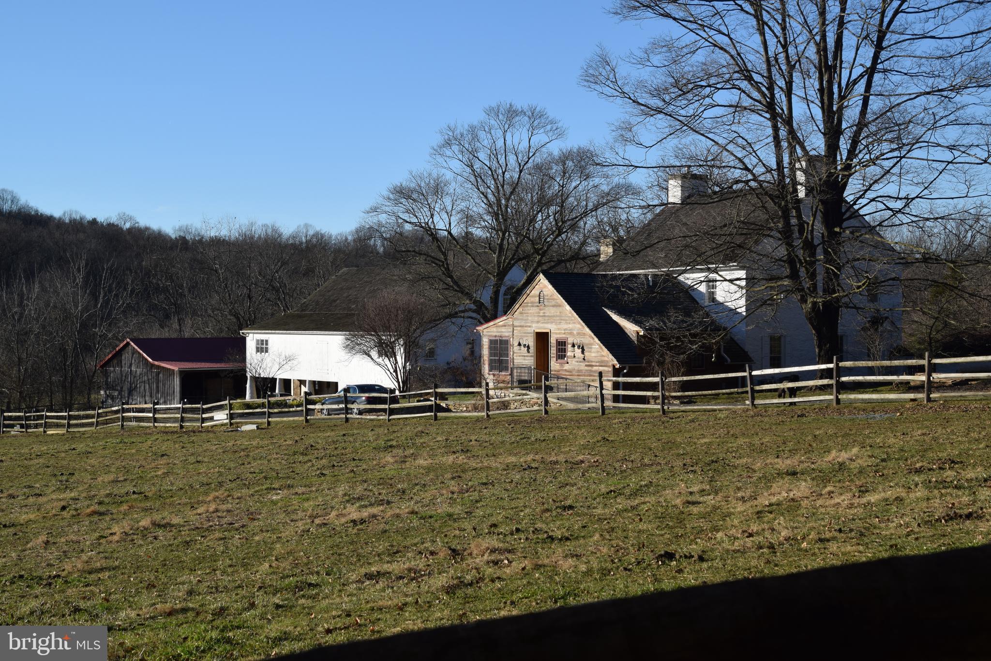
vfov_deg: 23.8
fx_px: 1569
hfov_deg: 35.1
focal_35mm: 57
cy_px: 330
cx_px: 496
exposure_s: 1/320
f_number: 9
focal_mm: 38
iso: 200
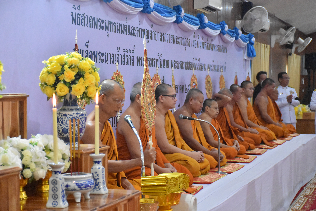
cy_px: 106
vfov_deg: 15.2
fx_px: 790
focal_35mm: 90
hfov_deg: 22.6
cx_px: 158
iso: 6400
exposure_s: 1/250
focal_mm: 60
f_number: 5
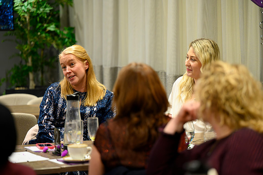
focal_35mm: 125
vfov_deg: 11.0
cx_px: 132
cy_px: 88
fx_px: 913
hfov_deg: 16.4
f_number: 2.8
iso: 2000
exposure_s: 1/200
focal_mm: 125
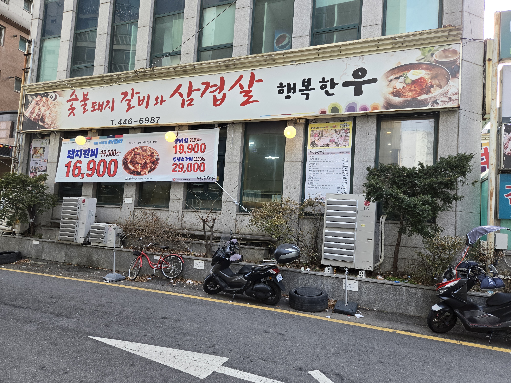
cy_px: 192
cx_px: 256
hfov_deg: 73.9
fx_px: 340
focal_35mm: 23
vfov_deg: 58.9
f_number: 1.8
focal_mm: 5.4
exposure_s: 1/508
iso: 100
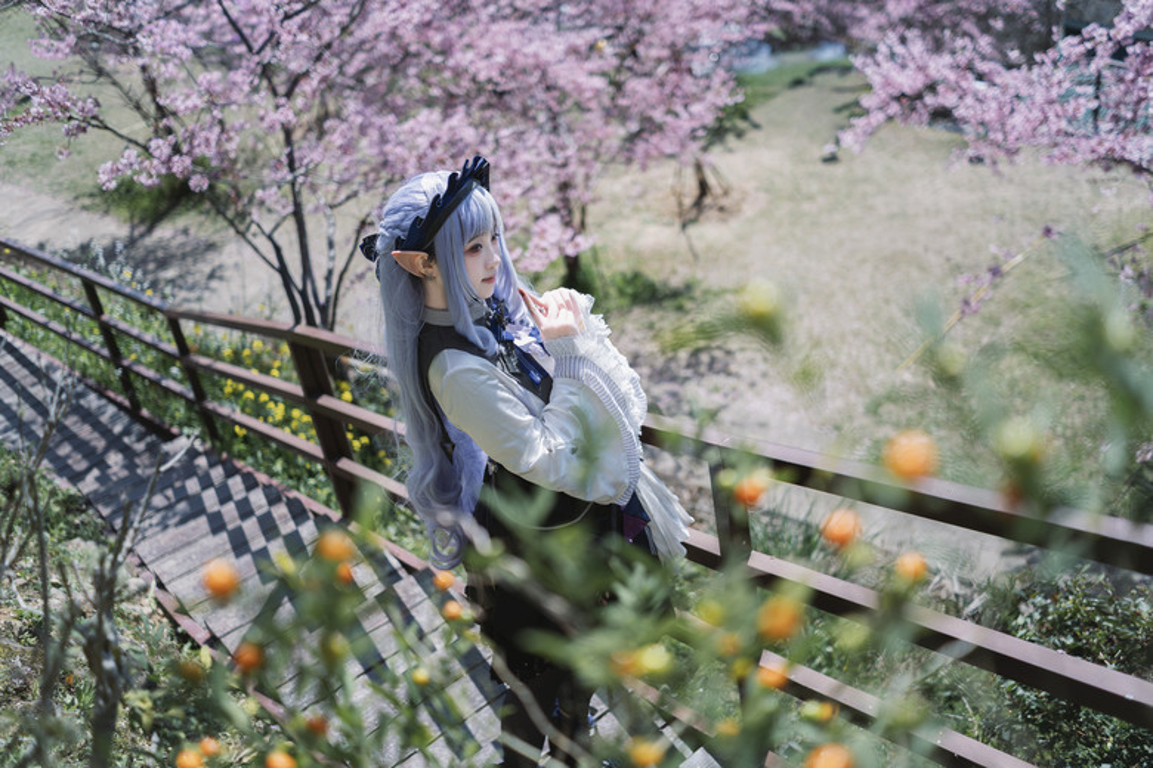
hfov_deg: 48.5
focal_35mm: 40
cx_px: 576
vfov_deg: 33.4
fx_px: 1281
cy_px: 384
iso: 100
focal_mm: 40
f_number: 2
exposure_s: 1/6400
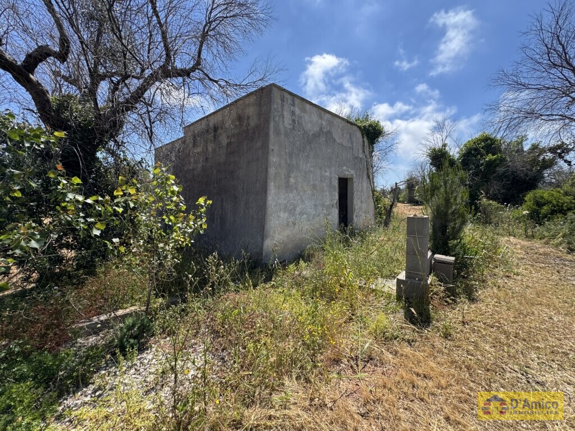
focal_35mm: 14
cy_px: 216
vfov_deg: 85.7
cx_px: 288
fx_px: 233
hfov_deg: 102.1
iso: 50
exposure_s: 1/993
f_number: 2.2
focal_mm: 2.22
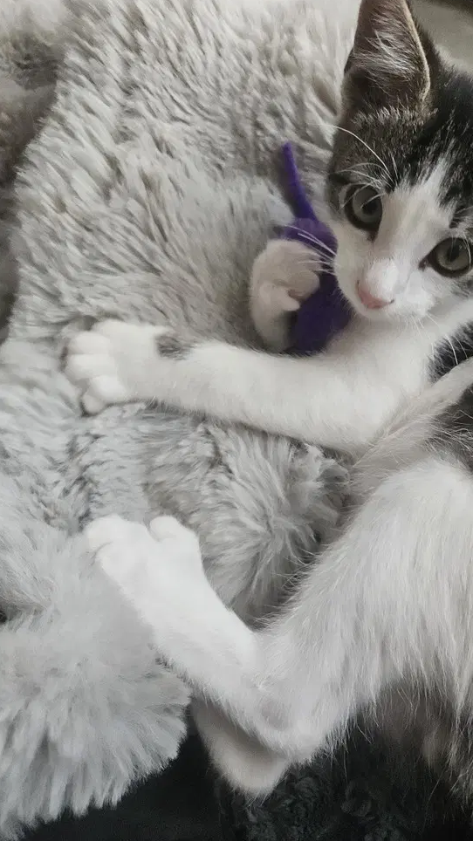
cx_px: 326
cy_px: 406
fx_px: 580
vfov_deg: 71.9
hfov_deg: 43.6
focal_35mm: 26
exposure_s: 1/120
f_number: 1.8
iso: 800
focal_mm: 5.4
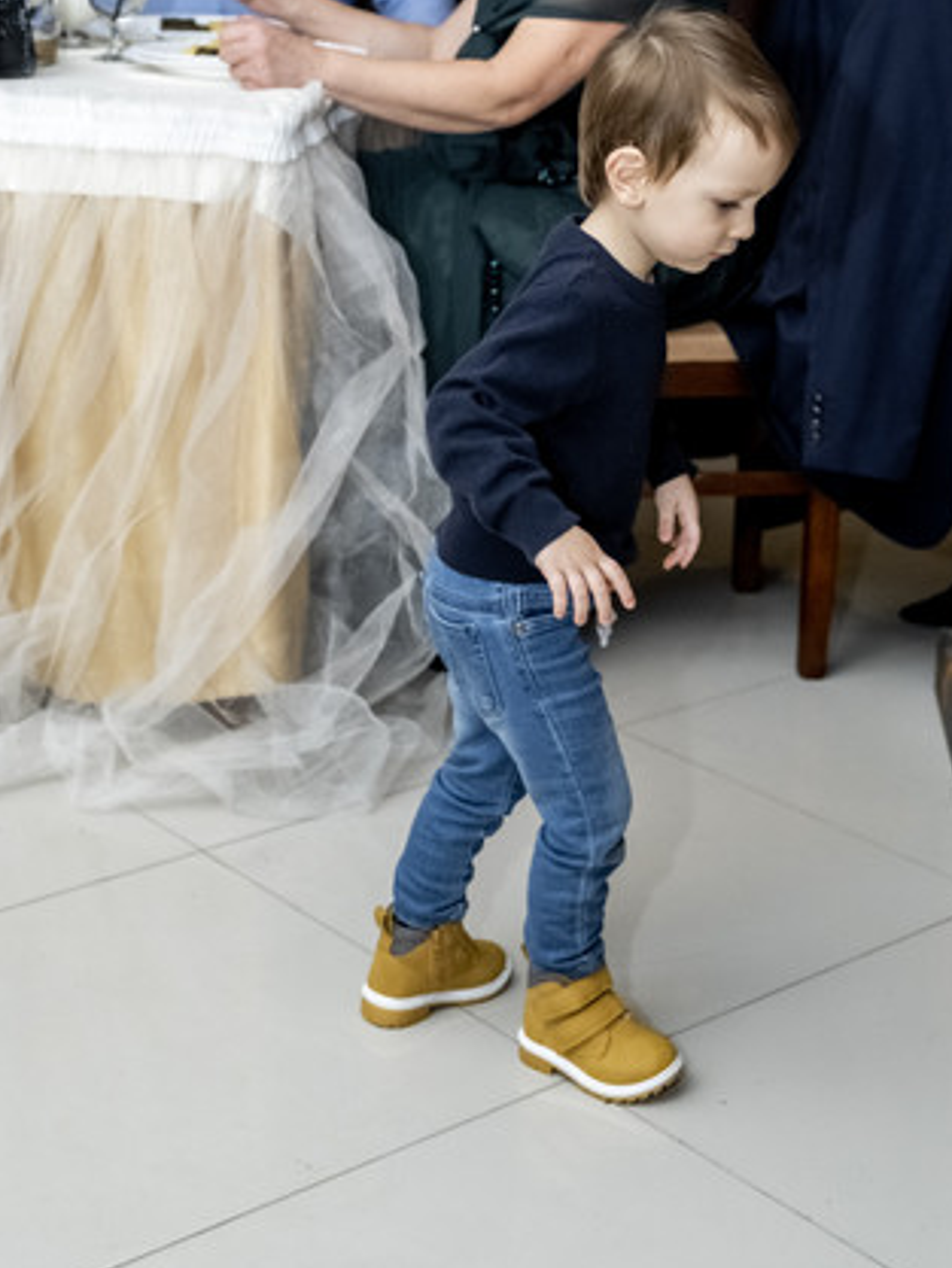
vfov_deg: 30.7
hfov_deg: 23.6
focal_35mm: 62
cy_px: 331
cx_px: 549
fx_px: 2272
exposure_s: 1/125
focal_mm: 28.3
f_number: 2.8
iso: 2000
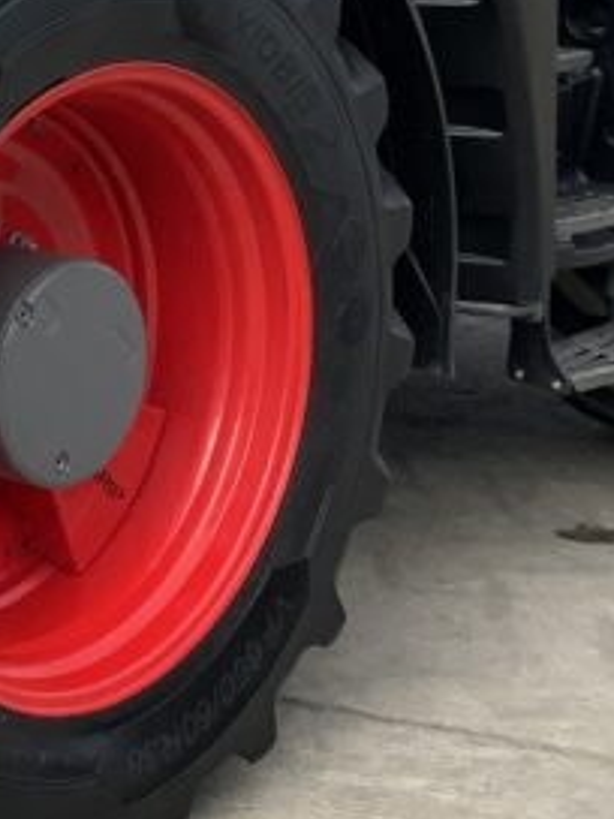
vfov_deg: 17.6
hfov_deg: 13.5
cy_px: -21
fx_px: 2578
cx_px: 93
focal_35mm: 109
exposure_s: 1/1121
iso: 16
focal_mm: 3
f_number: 1.8
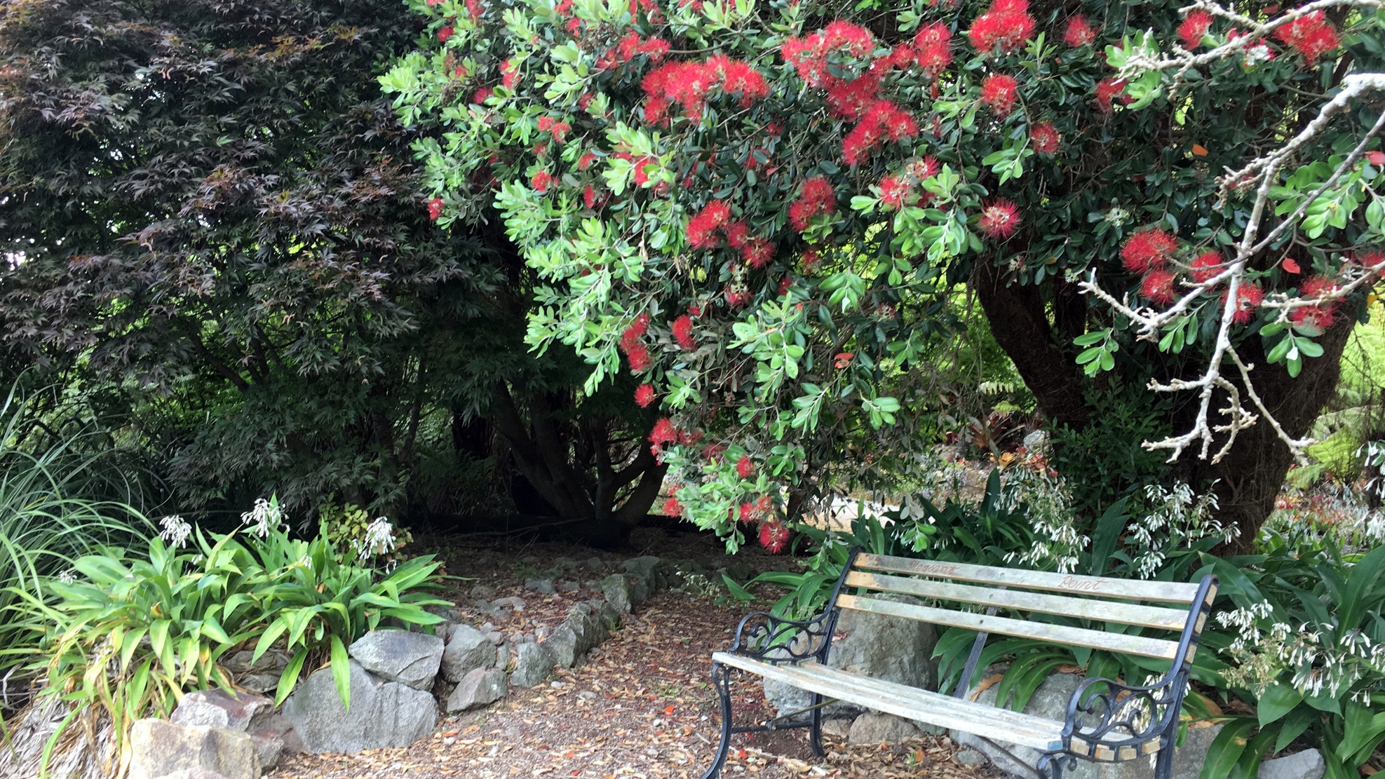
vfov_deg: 36.5
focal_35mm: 32
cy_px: 489
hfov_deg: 61.0
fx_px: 1175
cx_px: 688
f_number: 2.2
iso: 32
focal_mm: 4.15
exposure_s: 1/50
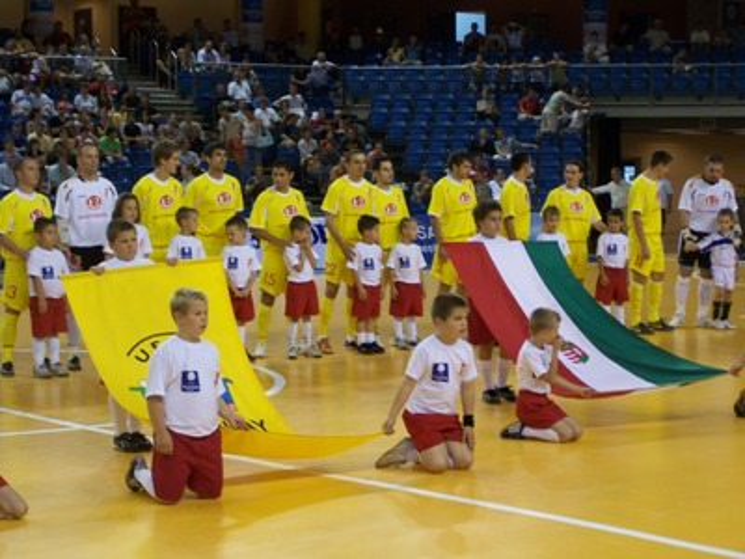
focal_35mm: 82
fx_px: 1765
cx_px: 372
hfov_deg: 23.8
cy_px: 280
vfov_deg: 18.0
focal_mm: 13.7
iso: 80
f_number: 3.2
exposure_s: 1/45
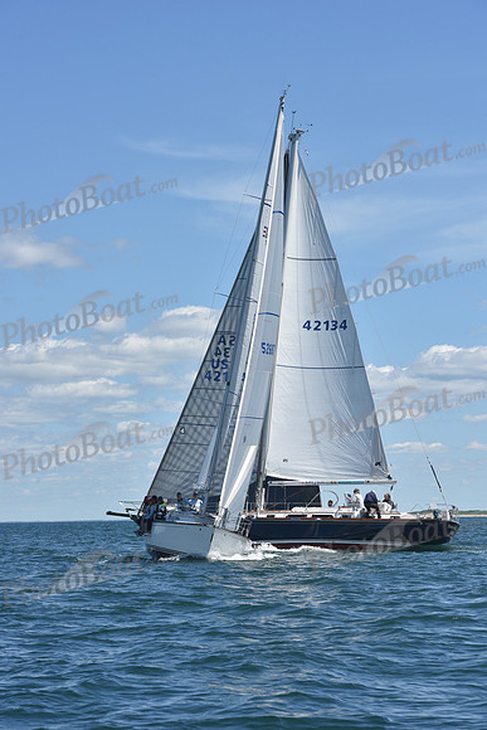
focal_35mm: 110
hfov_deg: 12.5
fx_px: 2231
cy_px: 365
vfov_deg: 18.6
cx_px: 244
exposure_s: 1/800
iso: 250
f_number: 10
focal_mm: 110
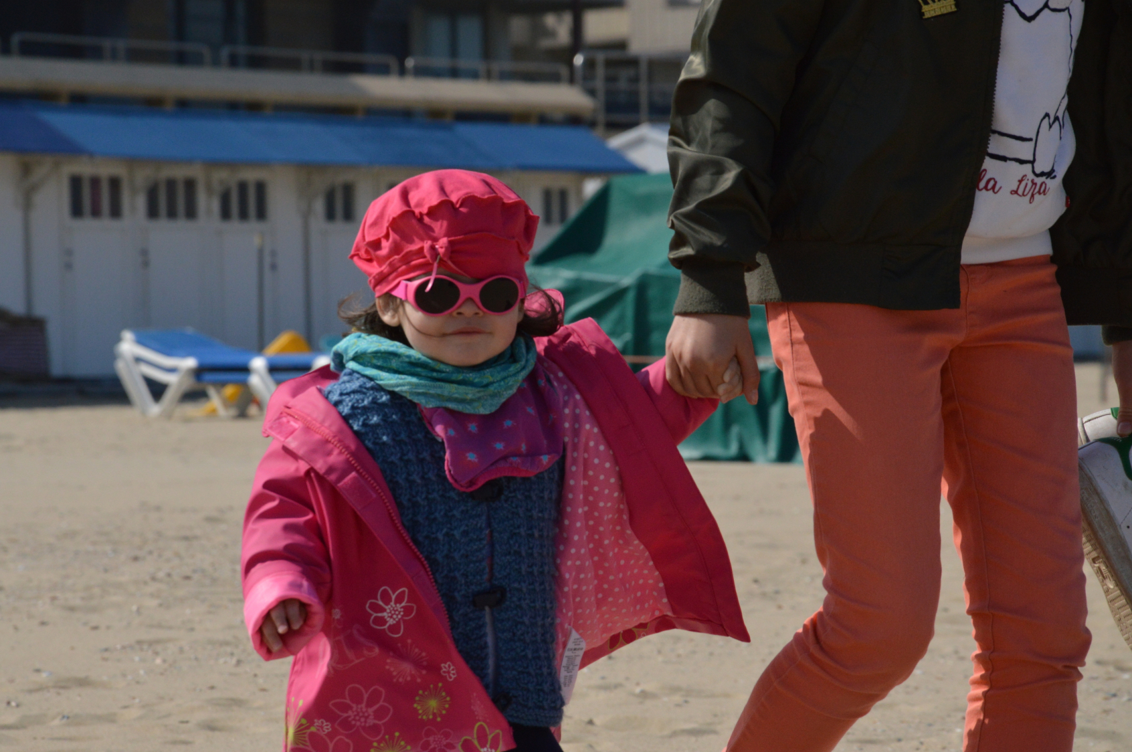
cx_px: 531
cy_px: 389
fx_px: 5263
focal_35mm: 168
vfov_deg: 8.2
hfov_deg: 12.3
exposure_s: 1/3200
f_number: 9
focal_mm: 105
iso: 800
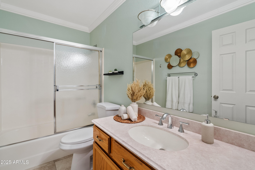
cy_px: 85
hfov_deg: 96.7
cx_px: 128
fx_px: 113
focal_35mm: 16
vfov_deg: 73.8
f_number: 8
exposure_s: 1/1.67
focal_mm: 16
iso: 100
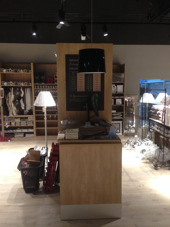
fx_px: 216
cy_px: 114
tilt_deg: -6.9
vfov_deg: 55.4
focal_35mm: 33
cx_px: 85
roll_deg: +2.1
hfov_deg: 42.9
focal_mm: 4.12
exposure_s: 1/20
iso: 160
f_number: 2.4
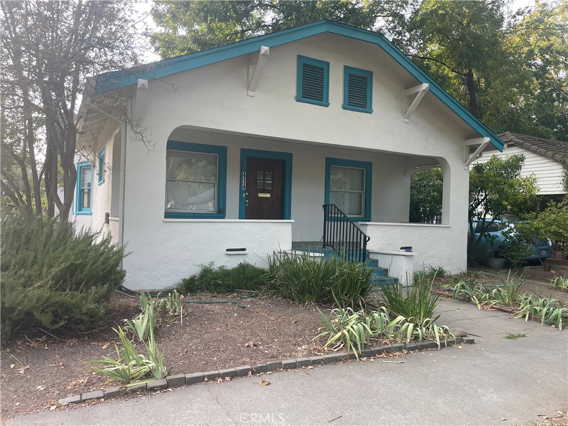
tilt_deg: +0.1
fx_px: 427
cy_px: 213
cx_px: 284
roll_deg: -1.6
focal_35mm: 26
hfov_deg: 67.3
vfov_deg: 53.1
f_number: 1.6
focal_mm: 4.2
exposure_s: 1/121
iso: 40
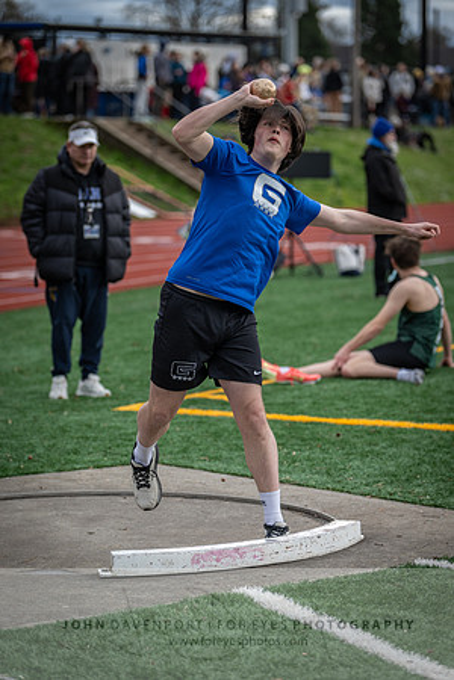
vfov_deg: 16.8
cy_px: 340
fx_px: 2308
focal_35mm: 122
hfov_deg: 11.2
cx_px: 227
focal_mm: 122
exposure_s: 1/1250
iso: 560
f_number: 2.8
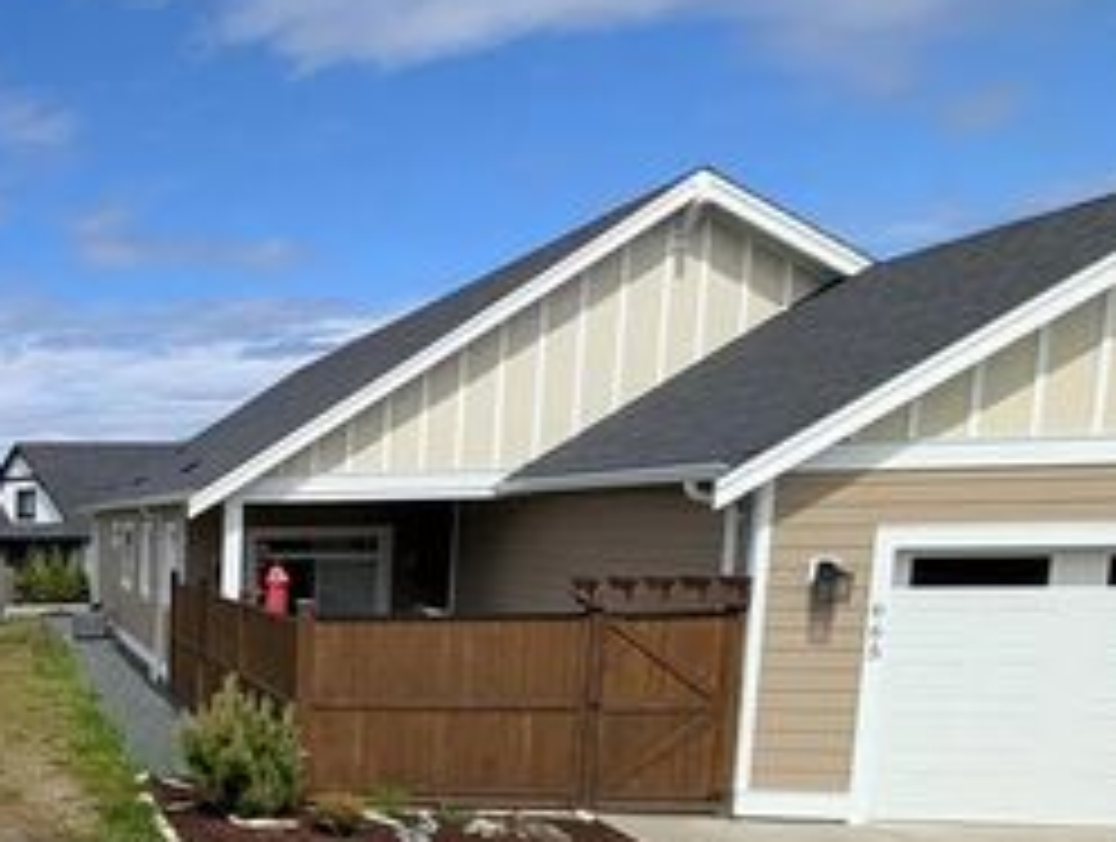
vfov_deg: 43.6
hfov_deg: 39.4
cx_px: -261
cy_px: 662
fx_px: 1001
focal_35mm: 31
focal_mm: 2.02
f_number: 1.7
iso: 49
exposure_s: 1/3663
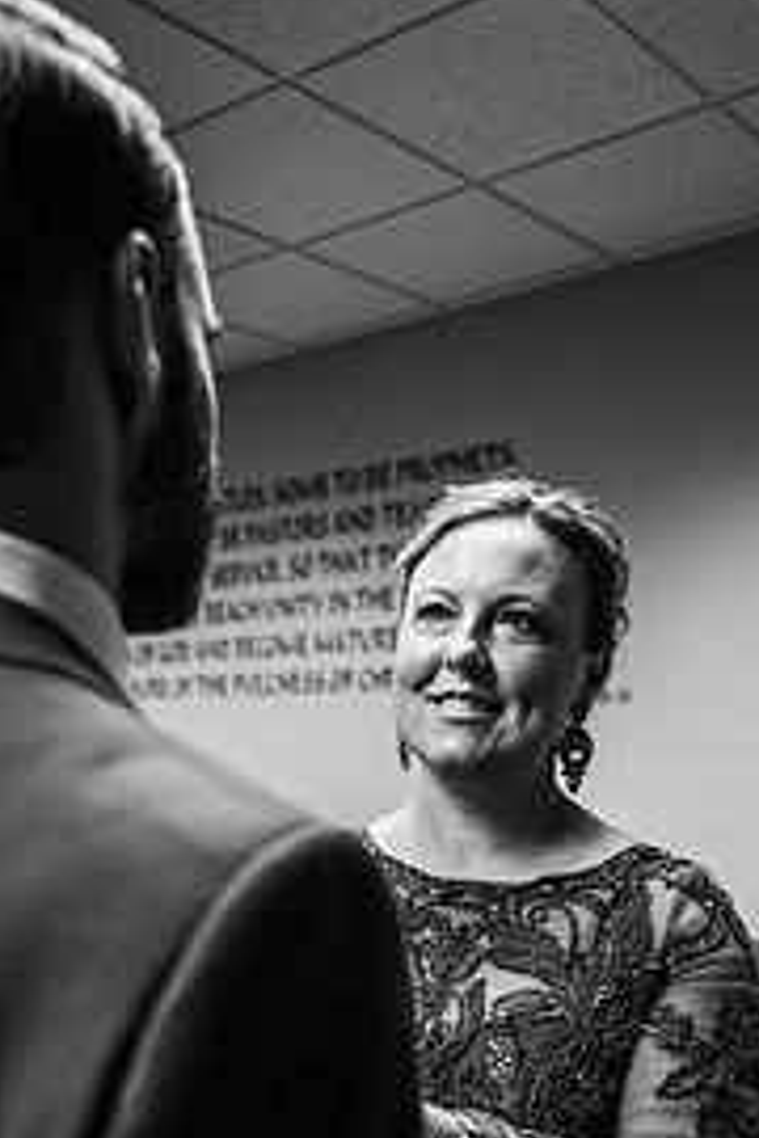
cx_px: 487
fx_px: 1265
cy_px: 847
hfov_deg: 33.2
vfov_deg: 46.8
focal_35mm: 40
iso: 2000
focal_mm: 24
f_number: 2.8
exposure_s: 1/320
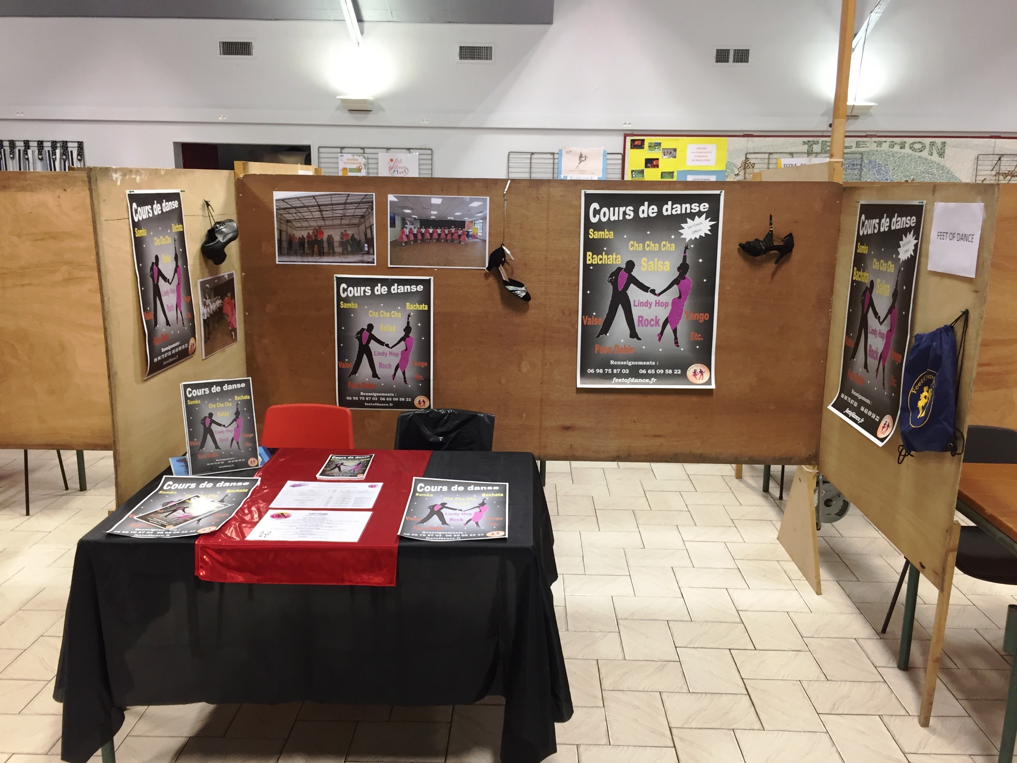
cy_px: 382
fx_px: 852
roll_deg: -3.0
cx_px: 508
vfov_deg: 48.2
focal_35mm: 29
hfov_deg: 61.7
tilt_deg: -12.8
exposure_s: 1/33
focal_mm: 4.15
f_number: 2.2
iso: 100
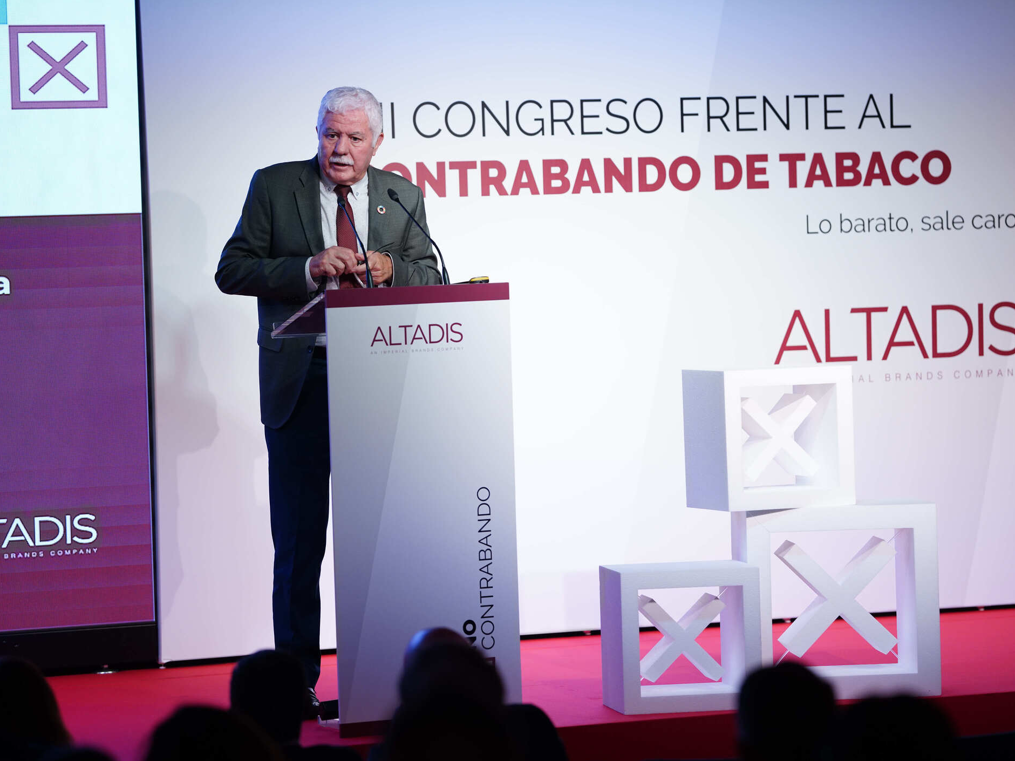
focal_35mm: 164
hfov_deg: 12.1
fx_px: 4808
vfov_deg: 9.0
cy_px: 404
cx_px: 527
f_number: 2.5
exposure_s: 1/320
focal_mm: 135
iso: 800
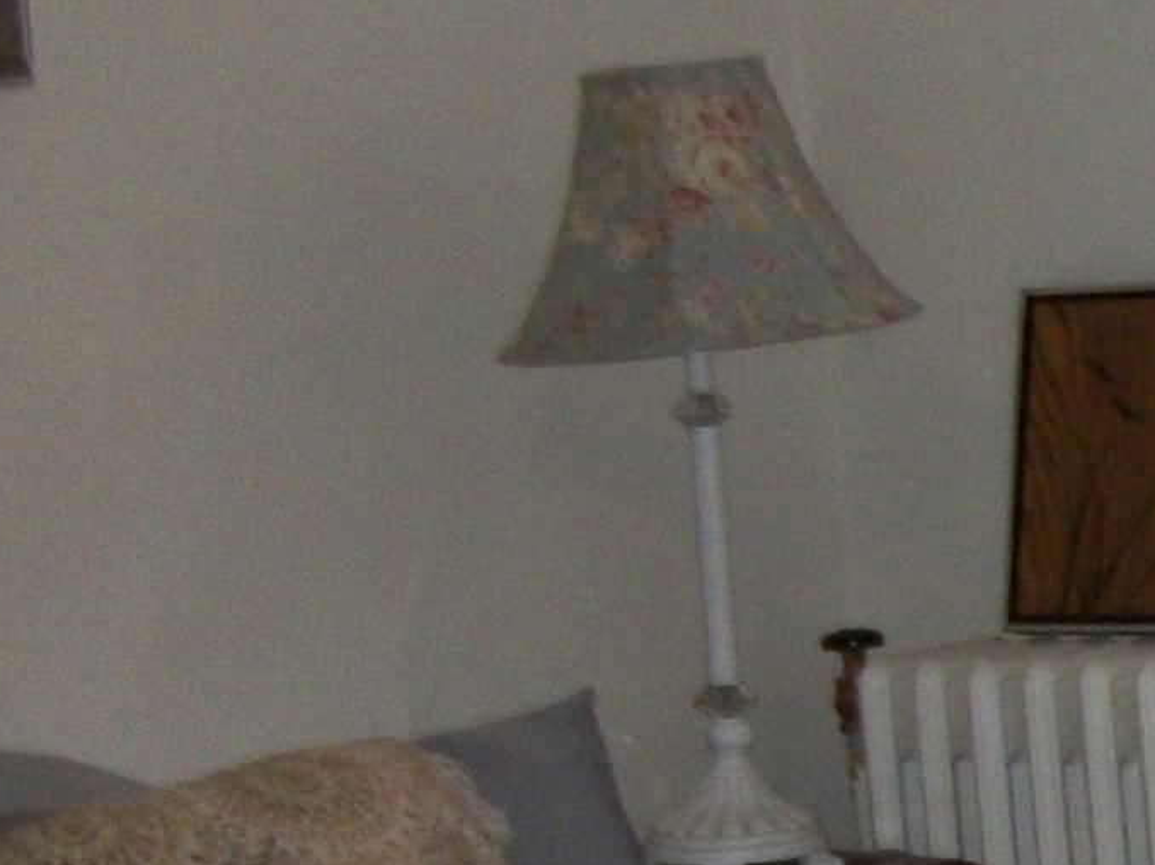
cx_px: 2344
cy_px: 981
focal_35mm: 145
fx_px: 4836
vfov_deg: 10.1
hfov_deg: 12.0
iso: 160
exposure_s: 1/60
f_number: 2.9
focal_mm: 5.7
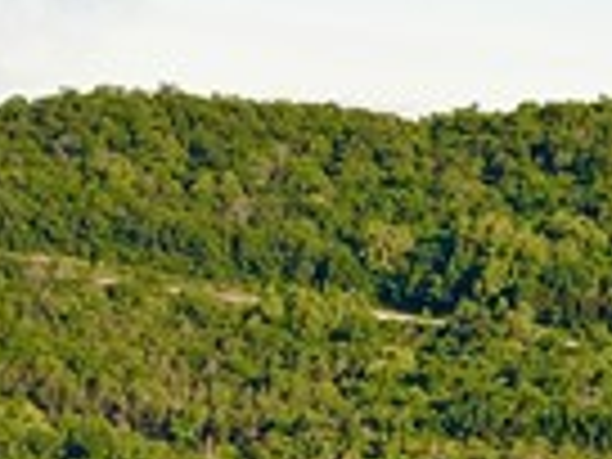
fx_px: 3200
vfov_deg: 7.7
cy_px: 1058
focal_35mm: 181
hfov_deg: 10.3
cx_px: 1125
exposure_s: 1/350
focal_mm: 4.5
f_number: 2.8
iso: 100
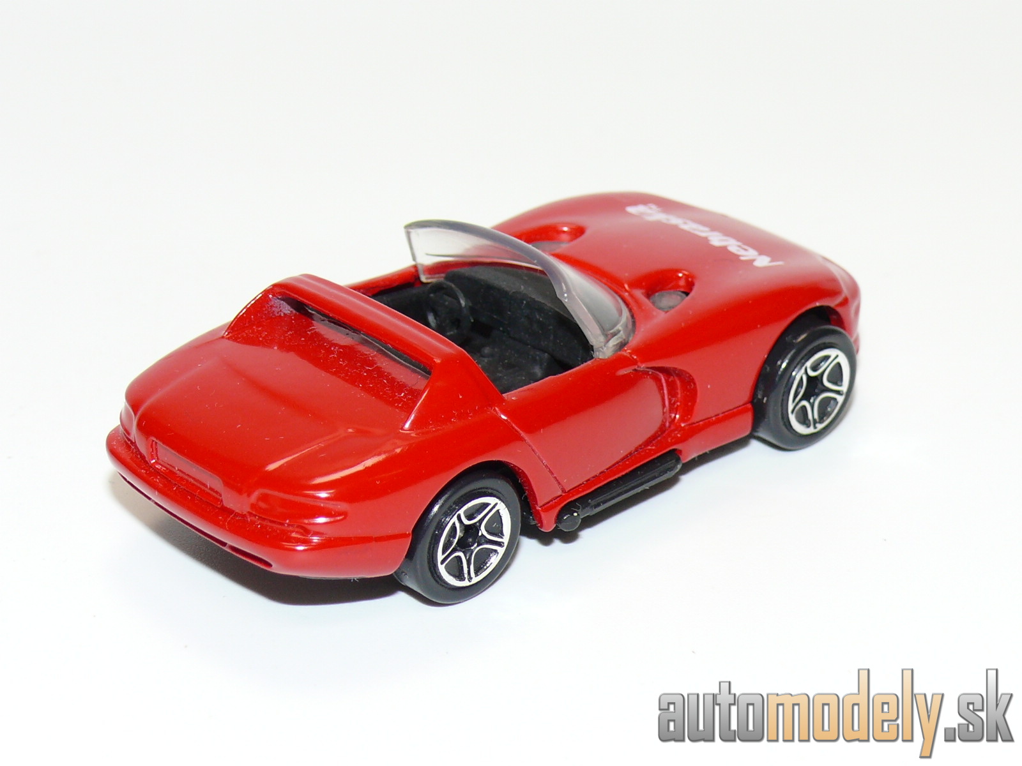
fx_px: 3011
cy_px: 383
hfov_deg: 19.3
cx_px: 511
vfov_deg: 14.5
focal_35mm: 102
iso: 100
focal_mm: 13.3
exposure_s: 1/30
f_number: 4
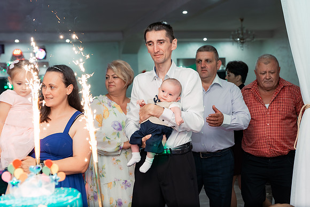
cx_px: 170
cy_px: 93
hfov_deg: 37.7
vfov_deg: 25.6
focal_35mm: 53
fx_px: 454
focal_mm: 48
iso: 2500
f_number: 3.5
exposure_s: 1/250
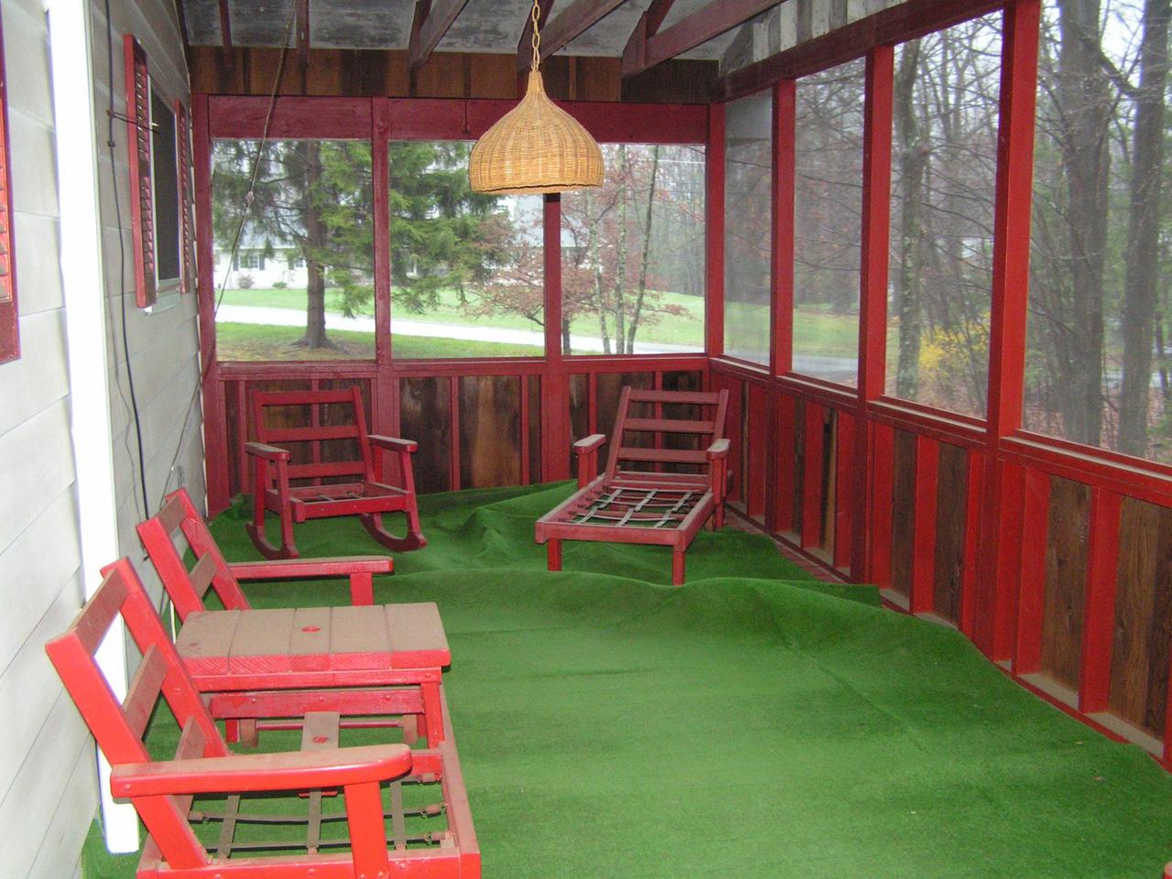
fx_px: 1287
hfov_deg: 49.0
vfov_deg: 37.7
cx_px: 586
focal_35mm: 38
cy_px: 440
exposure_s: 1/40
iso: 200
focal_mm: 6.3
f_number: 2.8
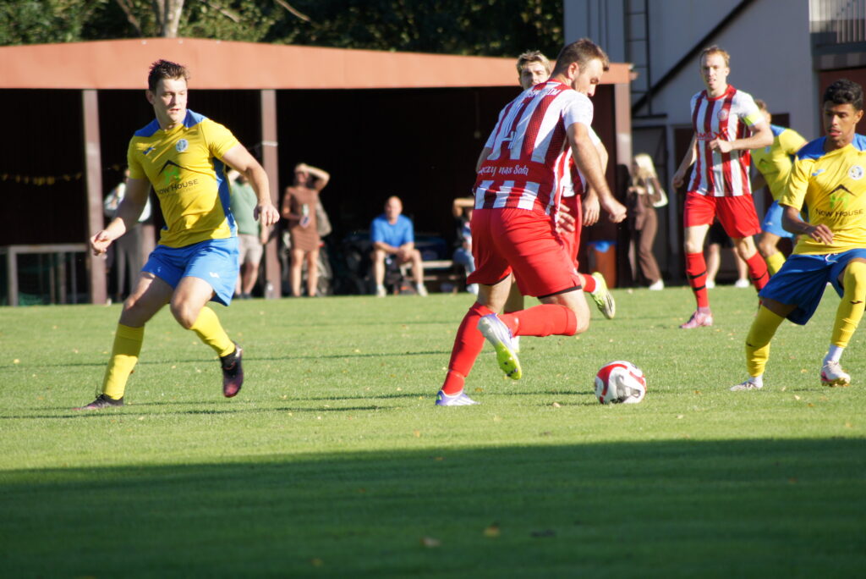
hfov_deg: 6.9
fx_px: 7220
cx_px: 433
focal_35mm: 300
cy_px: 290
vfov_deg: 4.6
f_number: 5.6
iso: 200
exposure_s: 1/500
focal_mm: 200
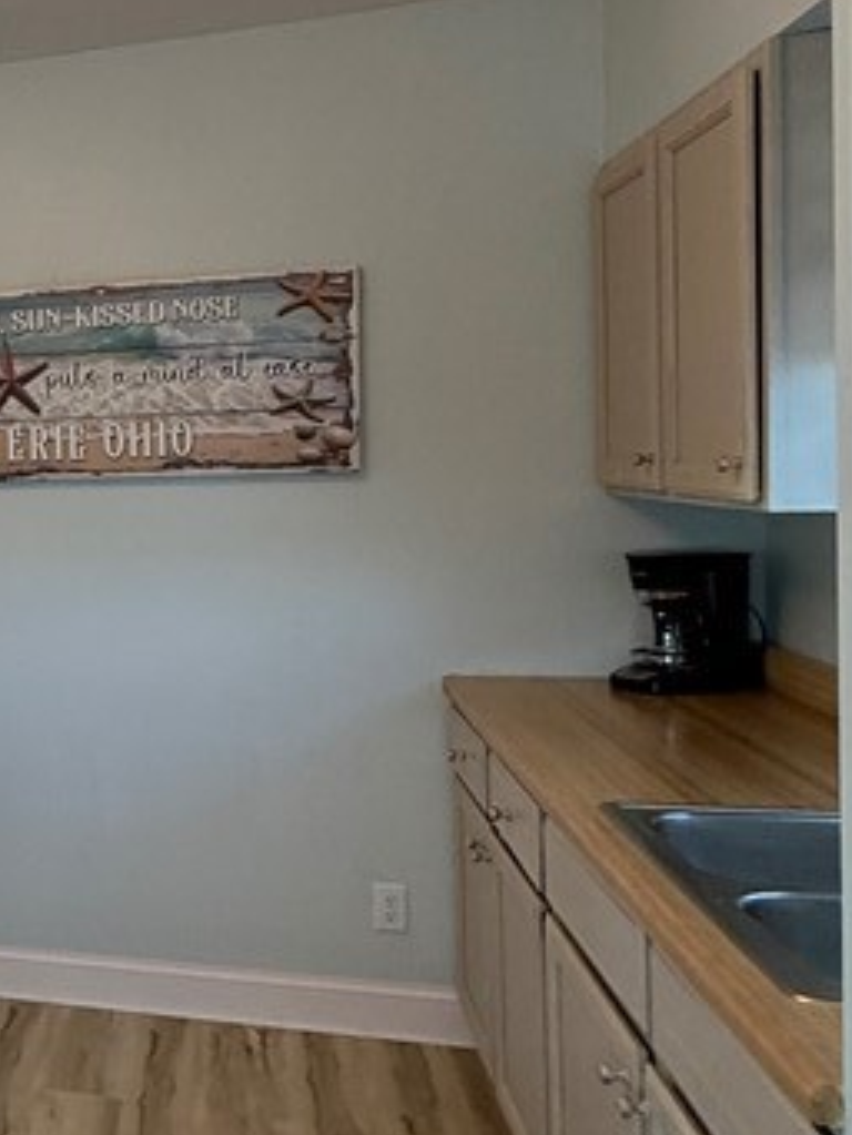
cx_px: -303
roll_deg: +0.5
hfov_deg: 27.6
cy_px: 523
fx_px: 1377
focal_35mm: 42
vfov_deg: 44.7
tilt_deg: -0.8
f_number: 2.2
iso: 125
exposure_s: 1/120
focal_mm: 2.22
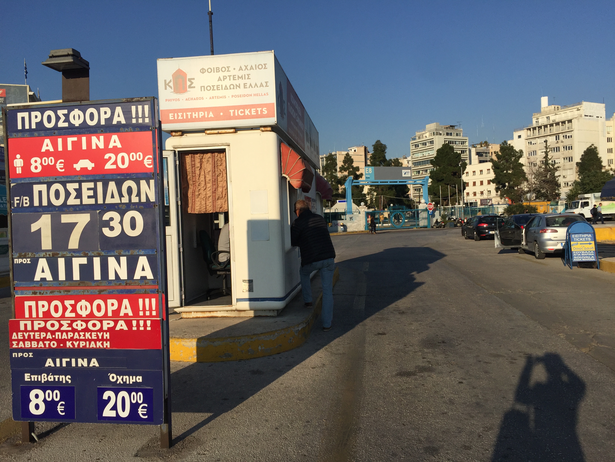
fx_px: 515
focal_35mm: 29
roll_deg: +2.5
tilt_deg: -1.1
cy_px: 231
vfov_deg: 48.2
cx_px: 308
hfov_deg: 61.7
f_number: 2.2
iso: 32
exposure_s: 1/4405
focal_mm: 4.15
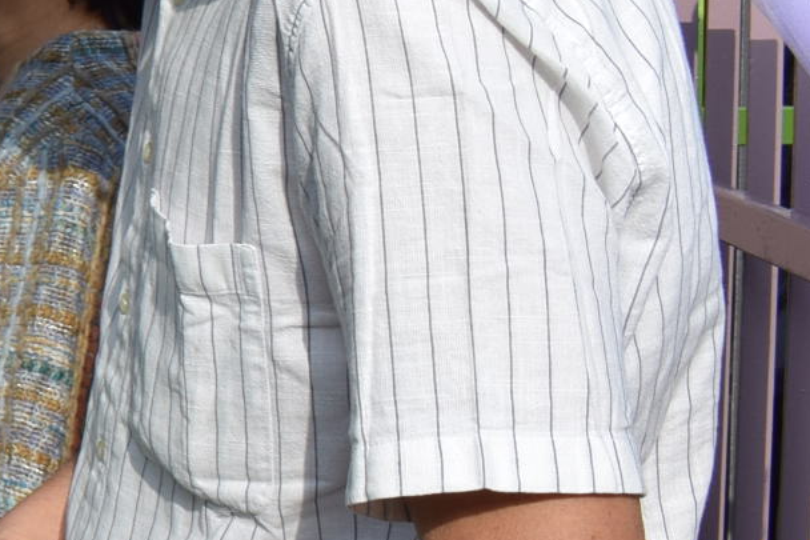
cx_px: -1028
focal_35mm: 133
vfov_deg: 10.3
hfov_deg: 12.6
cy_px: 261
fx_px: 2992
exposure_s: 1/320
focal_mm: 18
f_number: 9
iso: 200
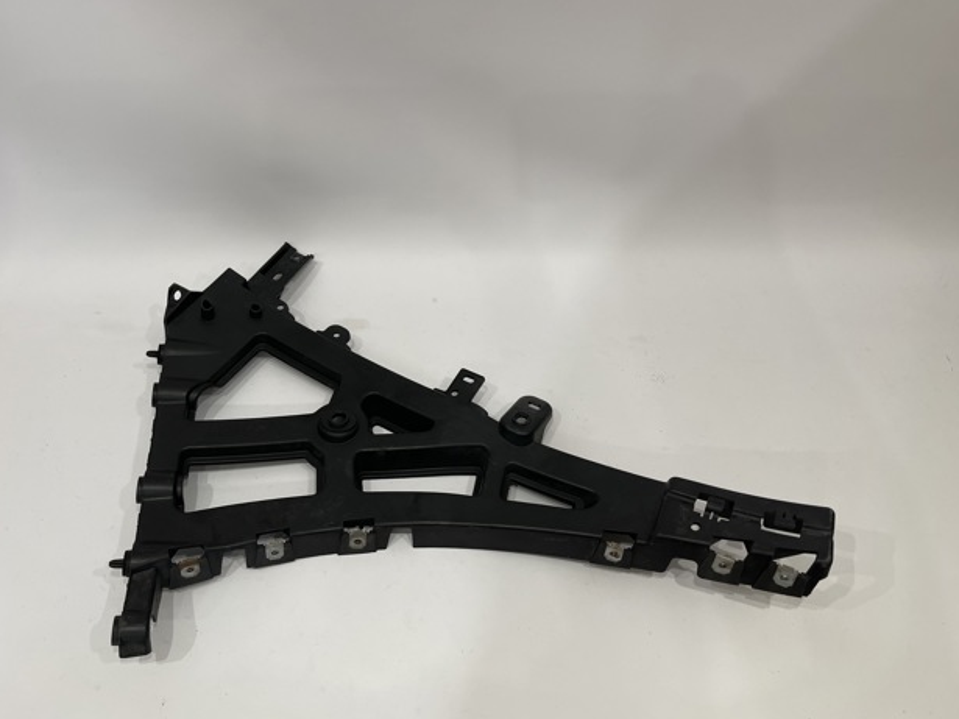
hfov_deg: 67.3
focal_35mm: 26
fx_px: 720
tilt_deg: -53.4
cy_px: 370
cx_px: 468
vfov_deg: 53.0
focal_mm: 5.1
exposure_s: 1/100
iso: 100
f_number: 1.6
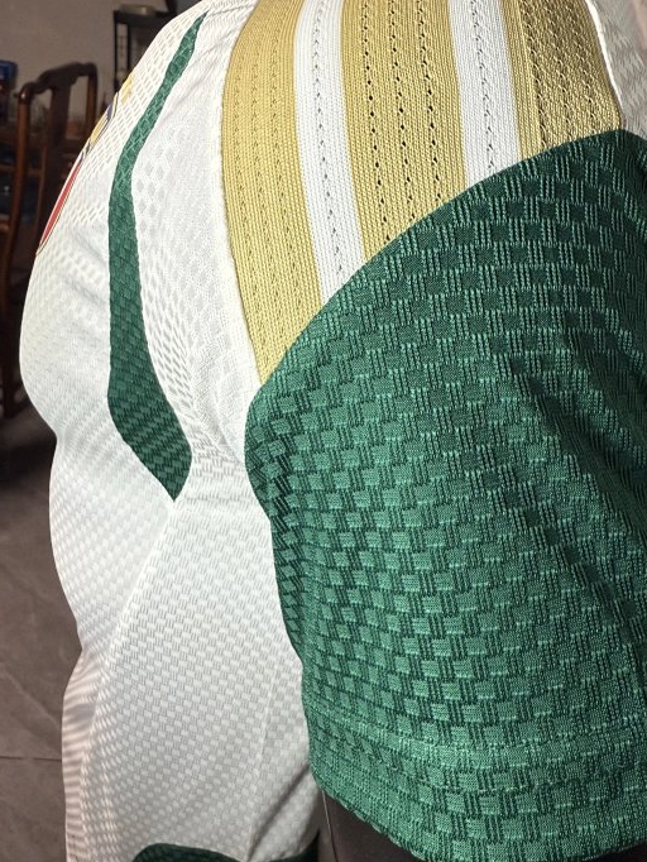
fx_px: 747
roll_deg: -10.2
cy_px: 352
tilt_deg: -22.3
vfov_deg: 59.5
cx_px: 392
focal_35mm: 30
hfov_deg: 46.5
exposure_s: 1/100
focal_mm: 2.22
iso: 160
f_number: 2.2
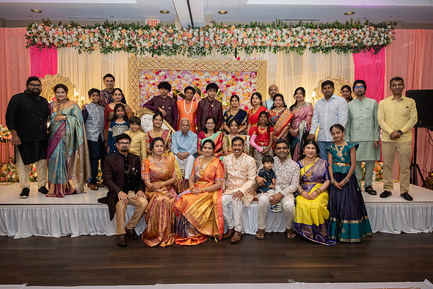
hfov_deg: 68.6
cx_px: 216
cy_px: 144
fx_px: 317
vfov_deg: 49.0
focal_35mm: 26
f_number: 4.5
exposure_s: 1/160
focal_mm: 26
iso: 1600
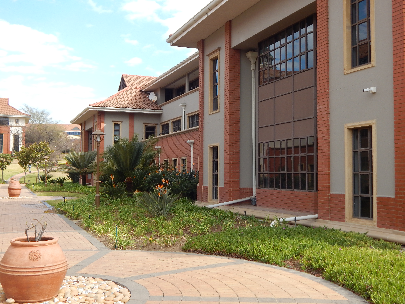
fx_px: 503
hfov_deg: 43.9
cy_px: 152
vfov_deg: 33.6
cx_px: 202
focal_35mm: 43
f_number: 3.6
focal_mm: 7.7
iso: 125
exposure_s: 1/400
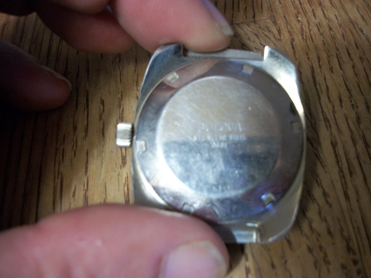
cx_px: 186
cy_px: 139
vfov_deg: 44.2
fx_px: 343
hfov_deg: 56.8
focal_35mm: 32
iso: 195
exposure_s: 1/8
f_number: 2.9
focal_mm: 5.7
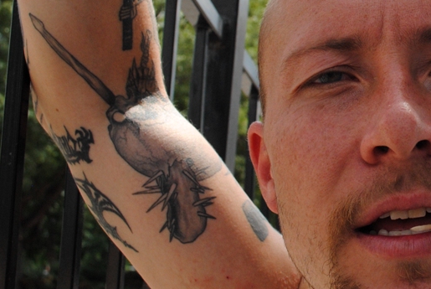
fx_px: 1055
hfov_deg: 21.9
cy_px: 52
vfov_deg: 15.5
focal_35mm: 88
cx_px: 468
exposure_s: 1/800
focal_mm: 26
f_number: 7.1
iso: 400
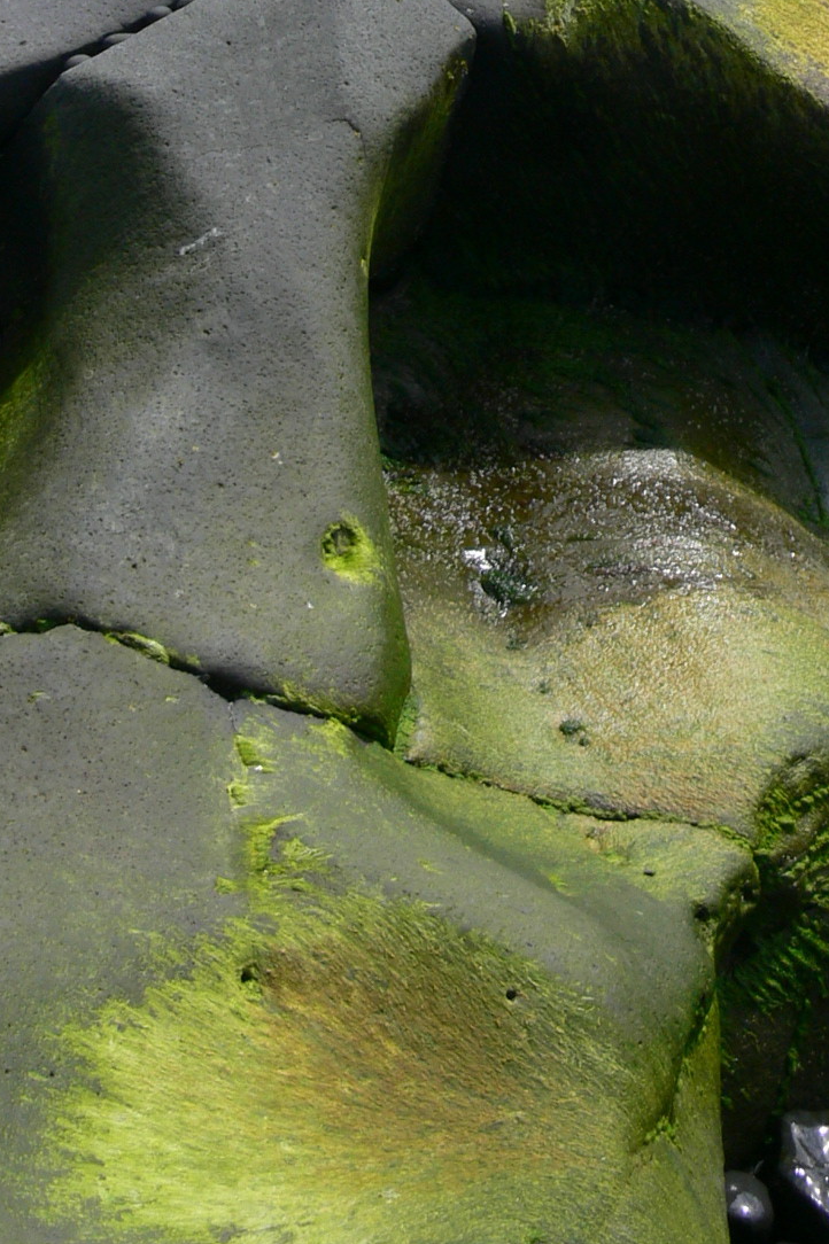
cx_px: 799
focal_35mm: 86
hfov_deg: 15.6
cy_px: -195
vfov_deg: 22.1
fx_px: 2972
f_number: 5.6
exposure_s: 1/320
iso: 80
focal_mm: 7.4
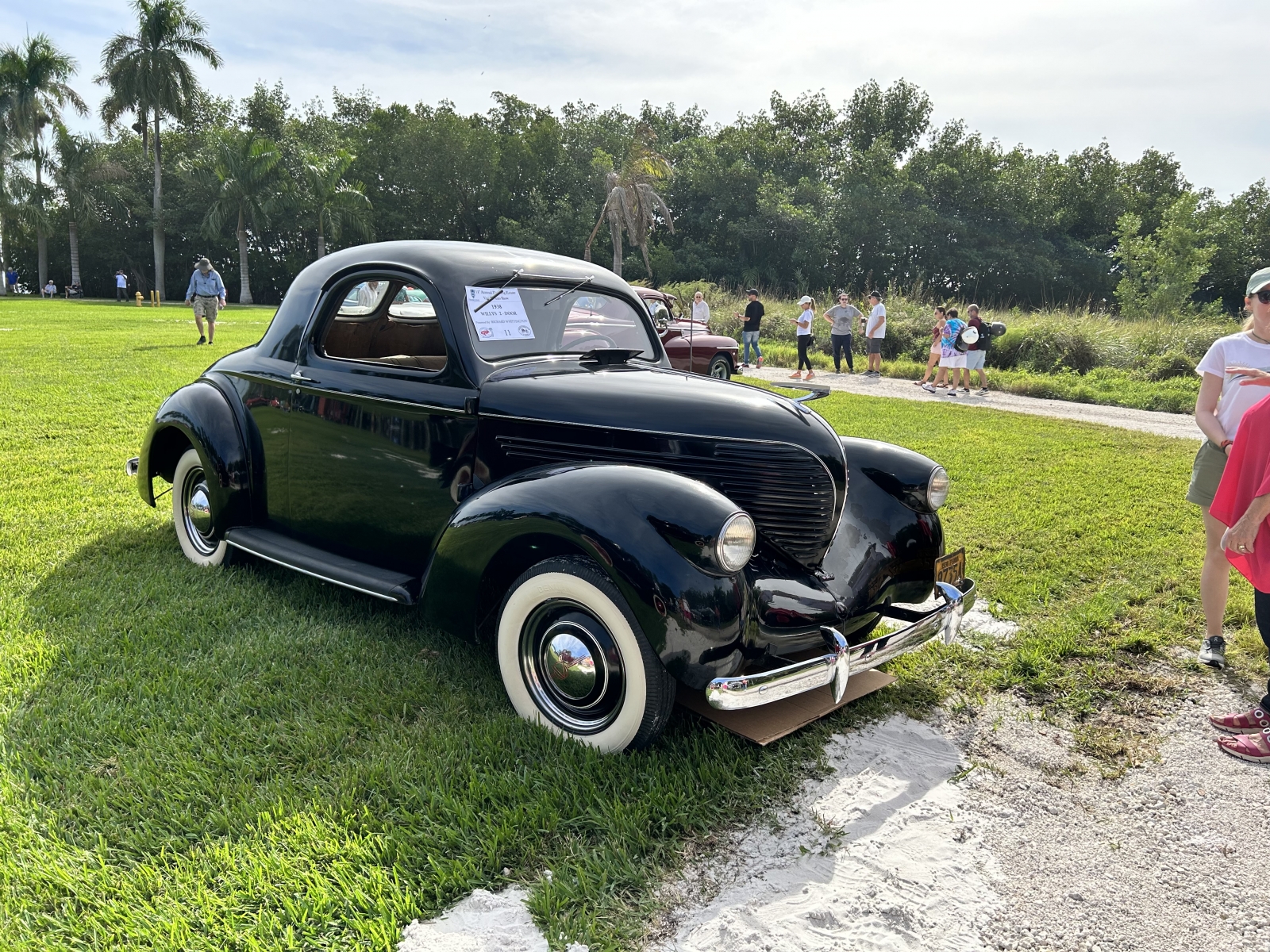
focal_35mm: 26
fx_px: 954
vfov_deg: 53.1
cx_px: 635
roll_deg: -0.7
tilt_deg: -9.7
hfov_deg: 67.3
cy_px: 476
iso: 50
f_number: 1.5
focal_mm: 5.7
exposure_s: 1/1934
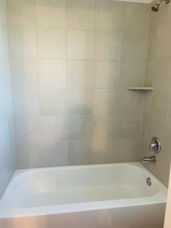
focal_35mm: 26
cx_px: 86
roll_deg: -0.4
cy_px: 114
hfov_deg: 53.1
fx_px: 171
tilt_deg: -9.7
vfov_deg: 67.3
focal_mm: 5.1
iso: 200
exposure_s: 1/60
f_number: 1.6
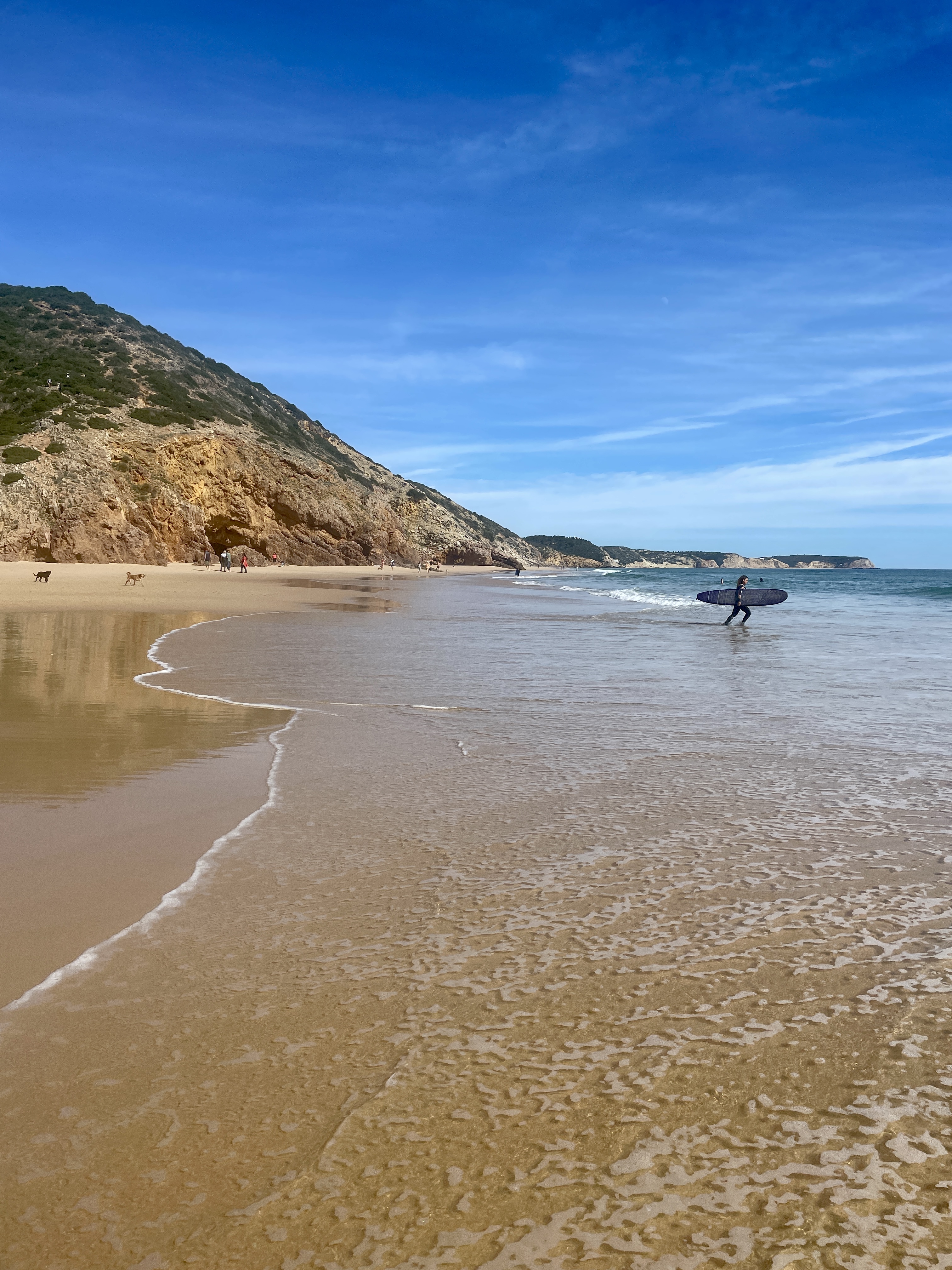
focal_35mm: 26
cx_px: 476
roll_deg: -0.7
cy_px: 635
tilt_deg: -4.7
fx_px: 953
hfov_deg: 53.1
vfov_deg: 67.3
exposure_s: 1/5814
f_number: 1.6
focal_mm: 4.2
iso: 32
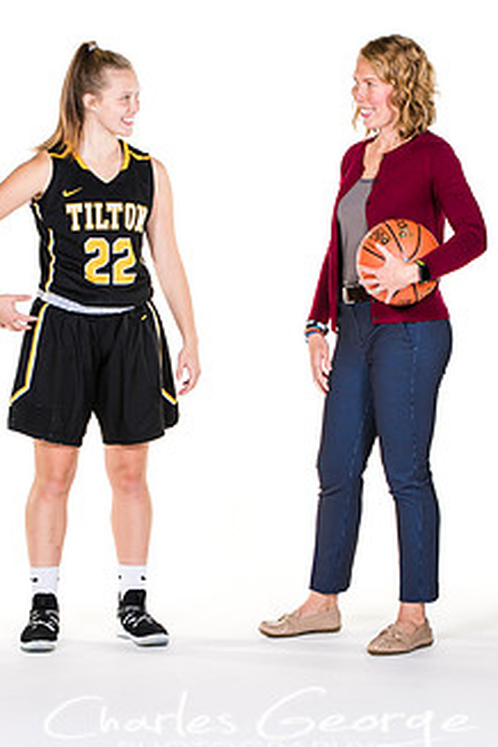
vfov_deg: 13.2
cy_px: 311
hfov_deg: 8.9
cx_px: 263
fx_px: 3216
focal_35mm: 155
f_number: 6.3
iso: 200
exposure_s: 1/160
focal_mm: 75
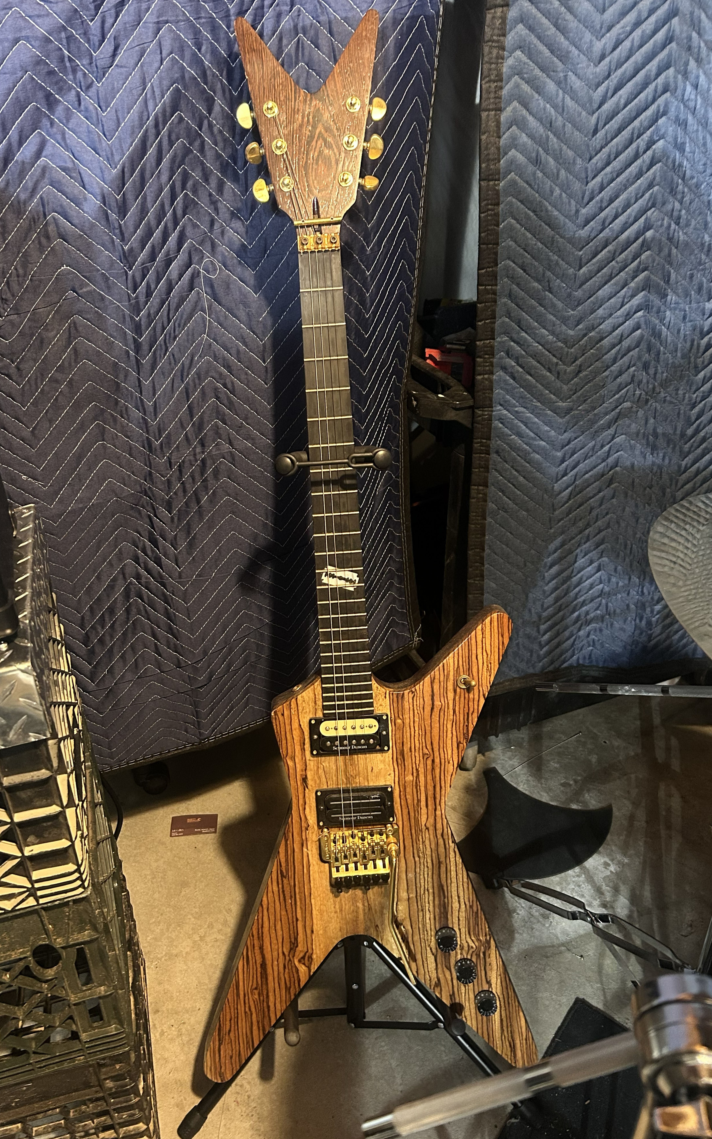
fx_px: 869
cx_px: 312
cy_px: 577
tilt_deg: -31.6
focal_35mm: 28
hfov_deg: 44.5
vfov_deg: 66.5
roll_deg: +3.4
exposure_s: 1/30
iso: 500
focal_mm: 5.7
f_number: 1.5
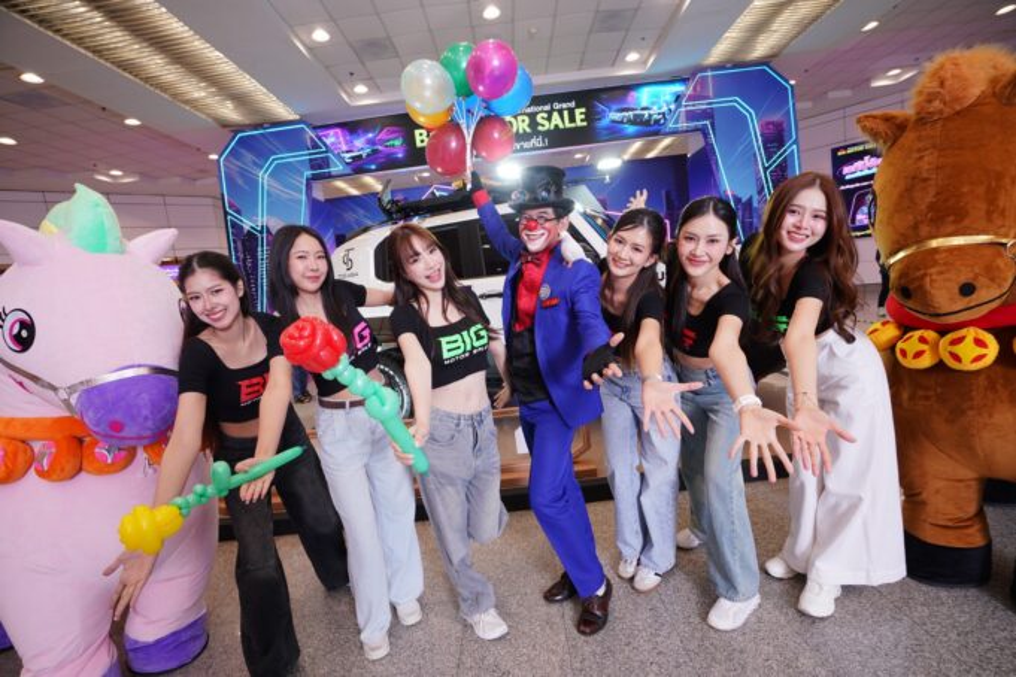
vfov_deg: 73.7
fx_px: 452
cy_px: 338
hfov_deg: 96.7
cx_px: 508
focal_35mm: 16
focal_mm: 16
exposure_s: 1/100
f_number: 5.6
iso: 1000
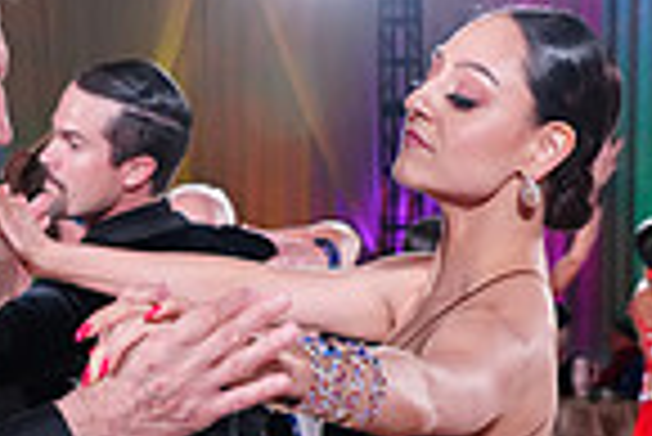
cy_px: 665
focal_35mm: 136
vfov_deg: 9.8
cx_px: 83
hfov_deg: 14.9
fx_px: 2466
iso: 2000
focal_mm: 34
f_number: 4
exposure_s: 1/320
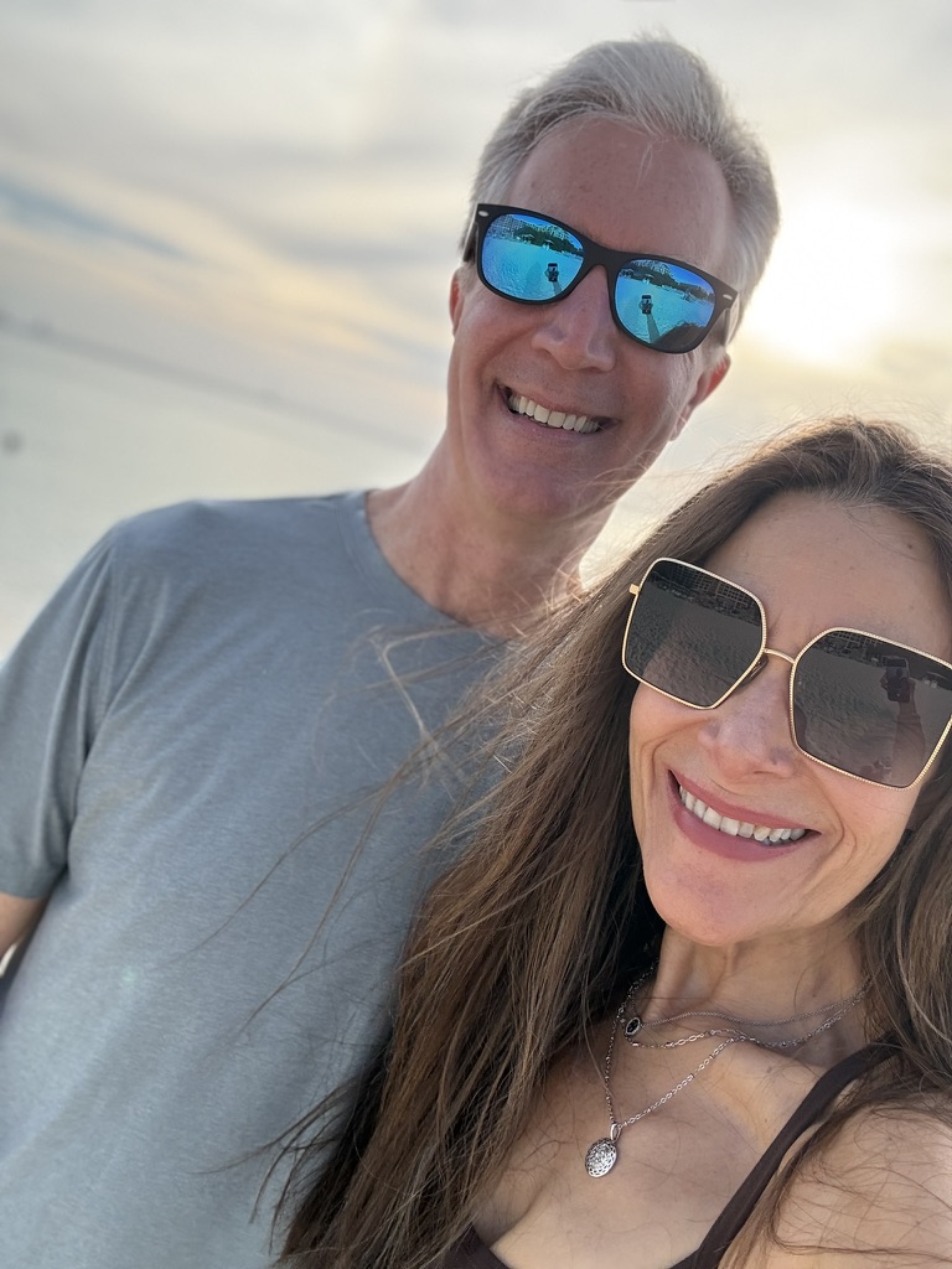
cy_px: 634
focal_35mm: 30
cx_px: 476
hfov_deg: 46.8
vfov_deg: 60.0
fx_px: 1100
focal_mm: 2.69
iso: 40
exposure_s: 1/389
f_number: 1.9
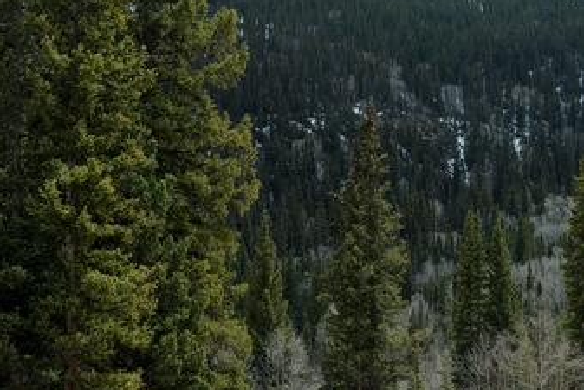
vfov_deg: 17.9
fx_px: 1233
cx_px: 293
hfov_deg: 26.6
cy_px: 272
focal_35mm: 76
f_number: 5.6
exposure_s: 1/400
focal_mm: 50
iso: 100
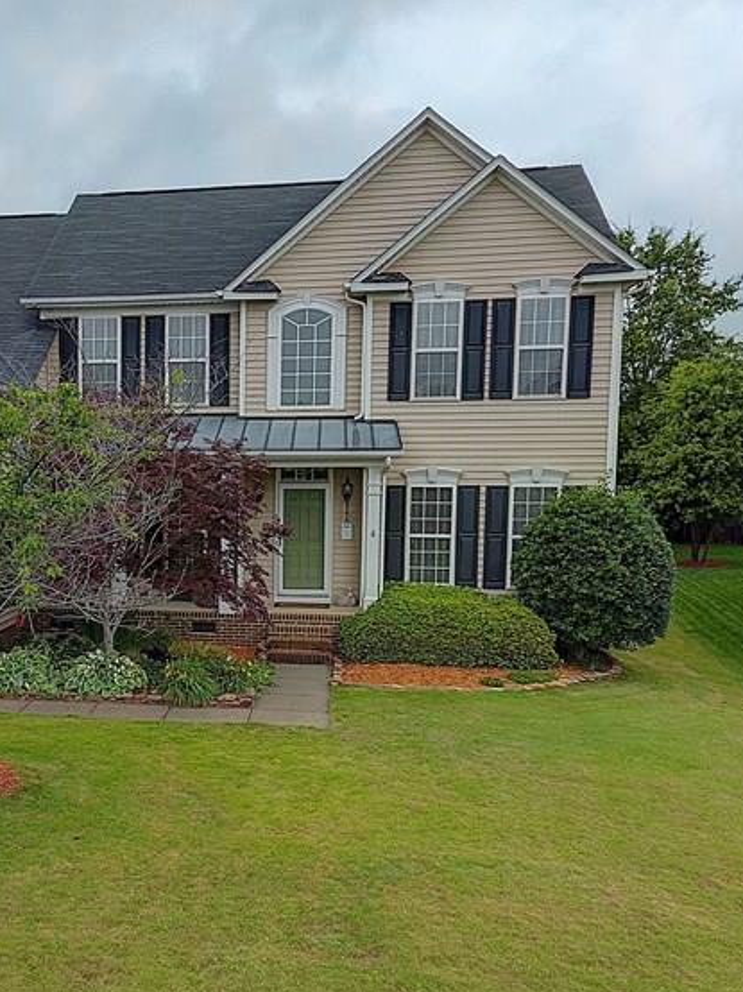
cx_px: 111
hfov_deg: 36.8
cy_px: 569
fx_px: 1060
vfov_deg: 50.0
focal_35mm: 37
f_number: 2.8
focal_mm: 3.6
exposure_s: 1/532
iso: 100
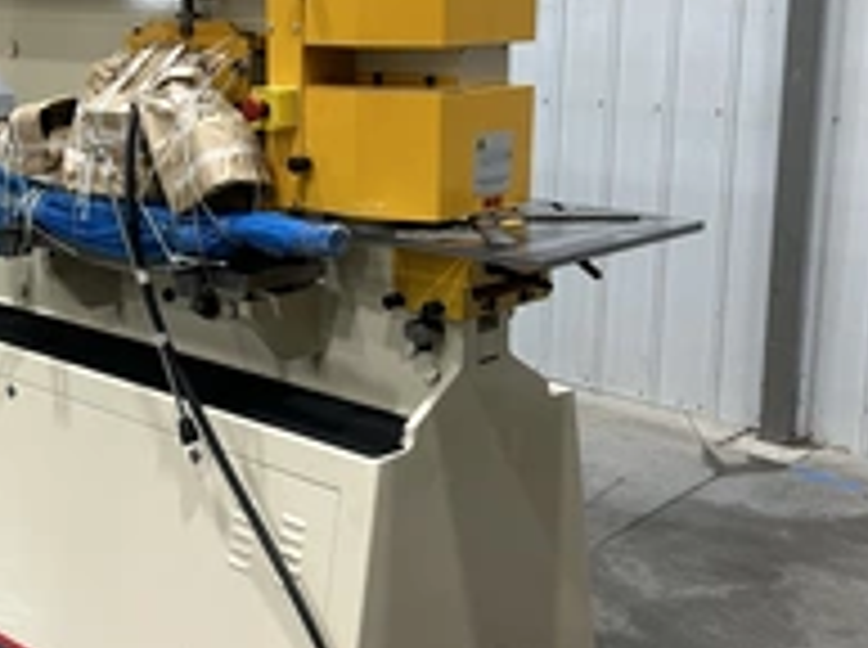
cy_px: 220
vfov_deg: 26.8
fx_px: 1352
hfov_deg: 35.2
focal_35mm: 54
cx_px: 283
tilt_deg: -9.7
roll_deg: +0.4
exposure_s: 1/60
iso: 125
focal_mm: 5.7
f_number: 1.5
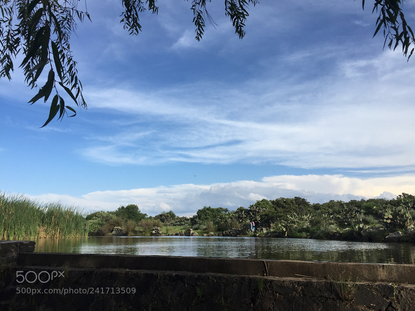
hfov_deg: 61.7
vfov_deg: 48.2
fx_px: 348
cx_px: 208
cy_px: 156
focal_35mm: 29
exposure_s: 1/1364
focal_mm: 4.15
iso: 32
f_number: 2.2
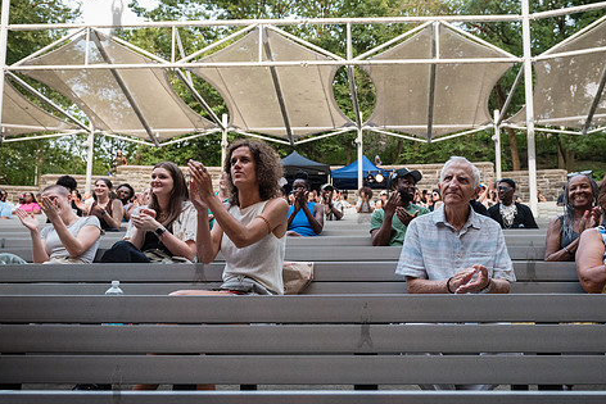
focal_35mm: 34
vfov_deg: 38.9
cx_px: 353
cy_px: 223
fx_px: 572
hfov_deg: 55.5
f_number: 4
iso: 2000
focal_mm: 24
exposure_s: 1/320
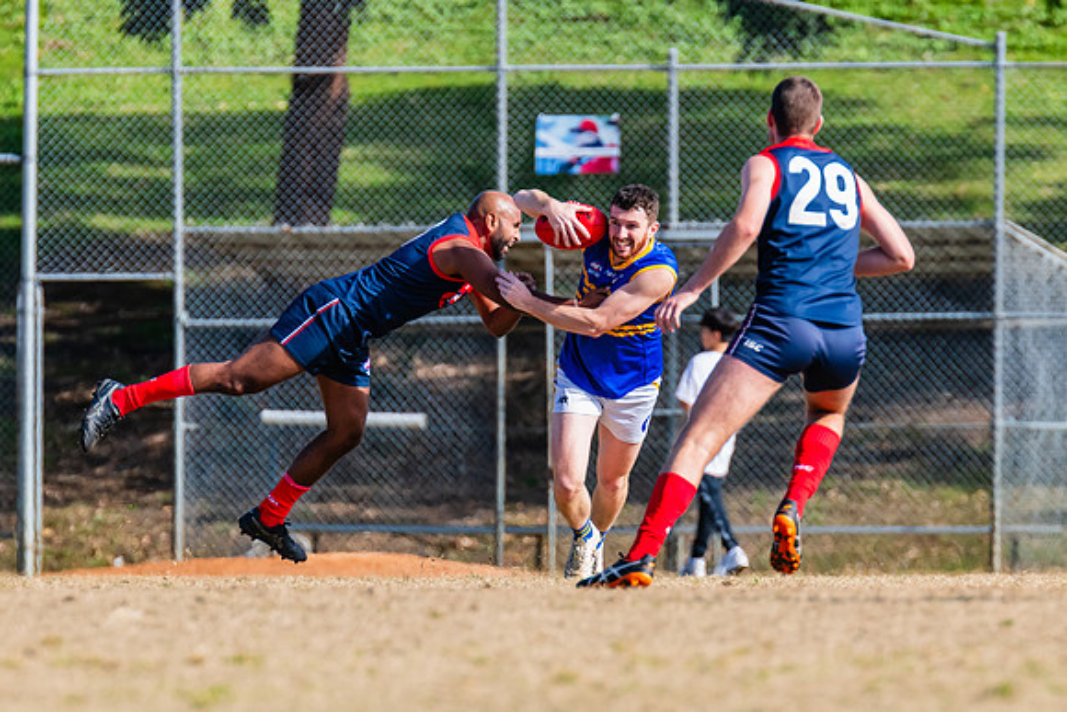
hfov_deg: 3.2
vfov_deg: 2.2
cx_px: 568
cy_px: 362
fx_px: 18878
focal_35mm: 637
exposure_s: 1/1600
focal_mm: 420
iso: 640
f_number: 7.1
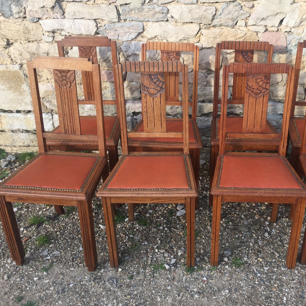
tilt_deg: -29.5
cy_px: 156
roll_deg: -2.7
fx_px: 350
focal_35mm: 35
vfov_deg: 47.2
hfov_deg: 46.7
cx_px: 196
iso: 32
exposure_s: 1/430
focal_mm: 4.15
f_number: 2.2
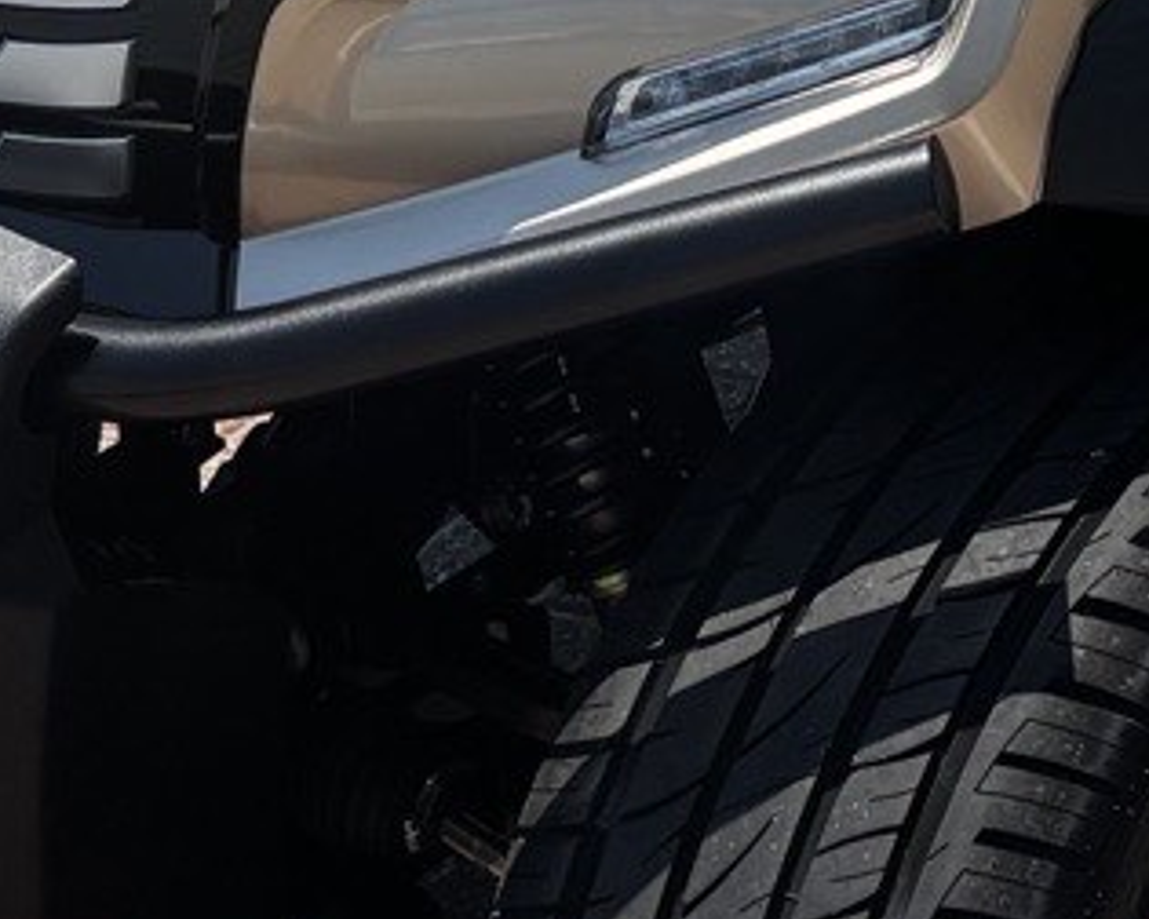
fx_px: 4387
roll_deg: +2.4
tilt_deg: -11.3
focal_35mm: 129
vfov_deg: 11.1
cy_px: -806
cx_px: 1269
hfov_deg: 14.6
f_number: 1.6
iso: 50
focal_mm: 5.96
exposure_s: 1/4854
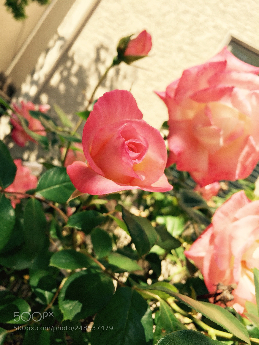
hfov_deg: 48.2
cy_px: 172
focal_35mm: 29
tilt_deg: +3.8
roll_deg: -32.1
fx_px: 289
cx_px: 130
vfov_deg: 61.7
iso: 32
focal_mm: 4.15
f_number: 2.2
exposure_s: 1/719
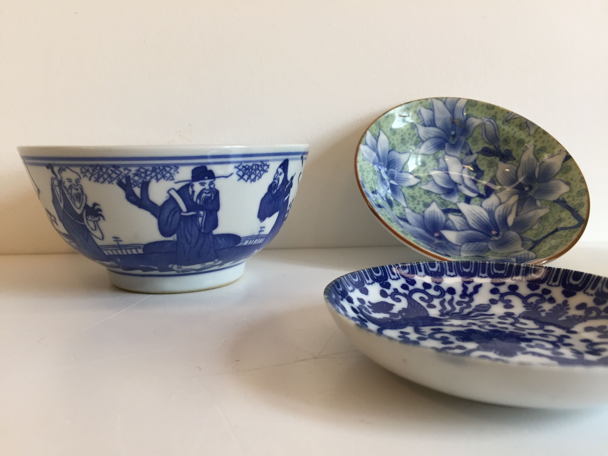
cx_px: 304
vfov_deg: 48.2
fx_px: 509
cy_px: 228
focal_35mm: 29
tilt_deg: -8.8
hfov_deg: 61.7
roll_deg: +0.3
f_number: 2.2
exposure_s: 1/33
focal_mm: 4.15
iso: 40
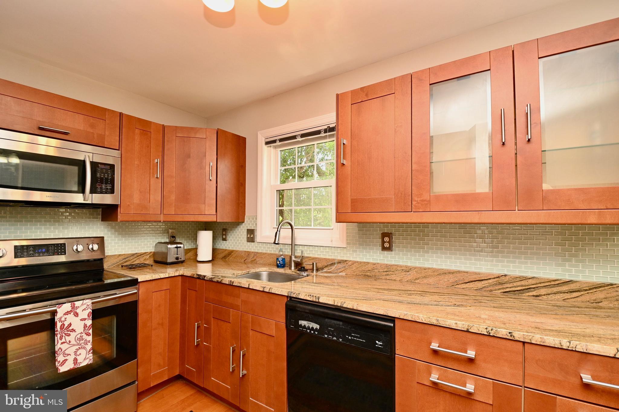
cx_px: 310
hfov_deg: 100.4
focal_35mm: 15
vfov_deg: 77.3
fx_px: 258
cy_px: 206
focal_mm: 10
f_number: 7.1
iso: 320
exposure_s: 1/30
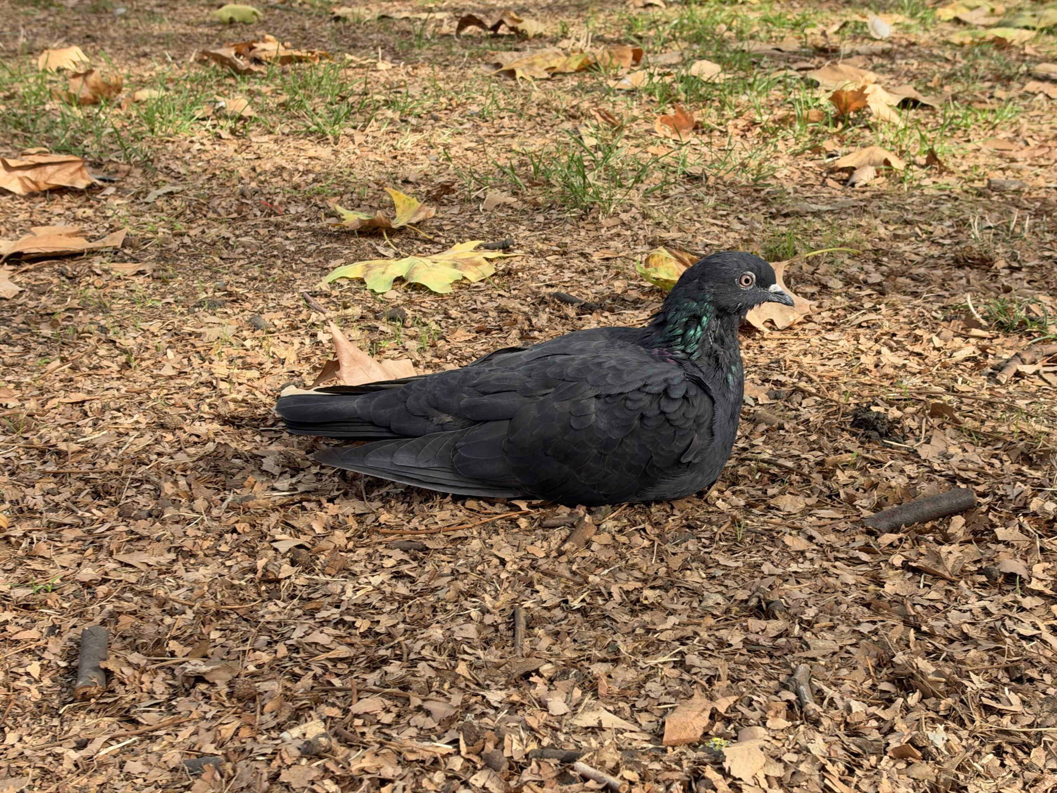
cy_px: 396
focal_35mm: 48
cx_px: 528
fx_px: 1466
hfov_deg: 39.7
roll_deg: +2.6
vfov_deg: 30.3
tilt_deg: -22.9
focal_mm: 6.93
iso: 64
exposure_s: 1/220
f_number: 2.8
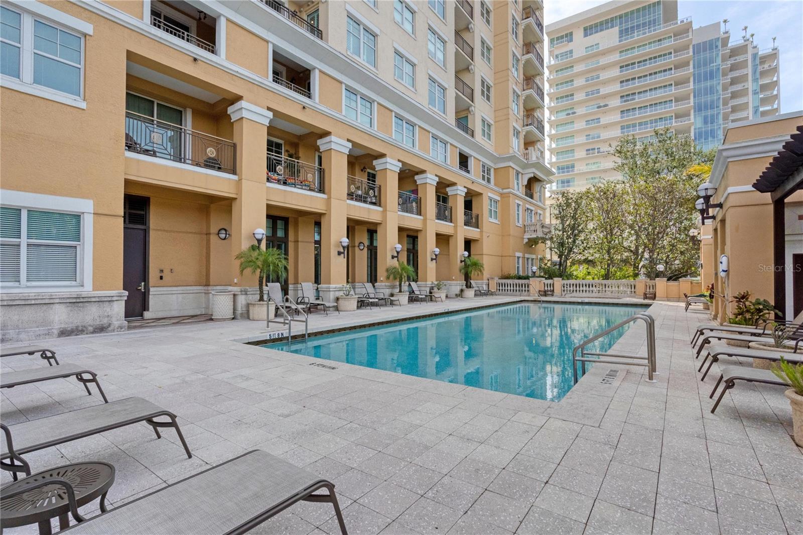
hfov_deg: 96.7
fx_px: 357
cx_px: 402
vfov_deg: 73.7
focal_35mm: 16
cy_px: 268
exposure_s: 1/1000
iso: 1600
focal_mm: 16
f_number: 9
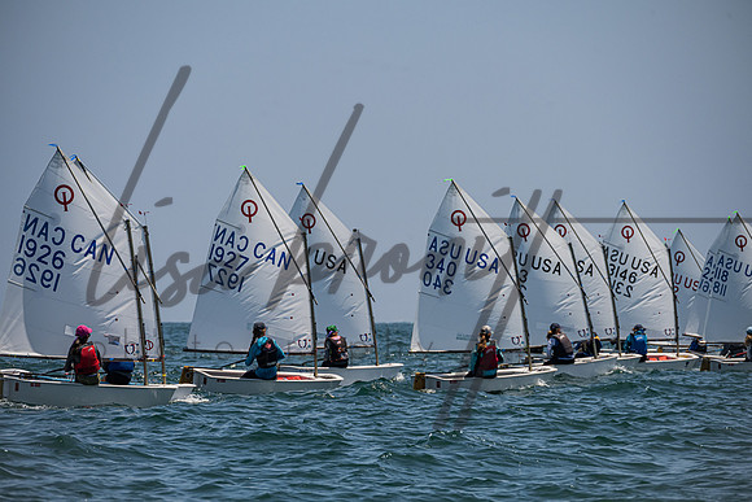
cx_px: 376
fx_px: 5068
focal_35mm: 243
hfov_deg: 8.5
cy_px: 251
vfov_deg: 5.7
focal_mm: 240
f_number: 8
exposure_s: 1/3200
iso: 500
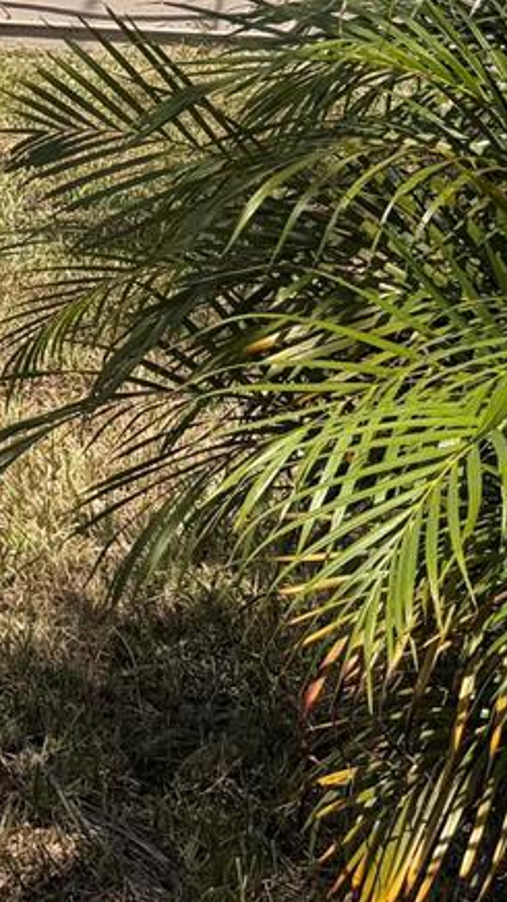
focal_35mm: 96
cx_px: -449
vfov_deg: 20.7
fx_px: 2296
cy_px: -184
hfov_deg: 11.5
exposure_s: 1/5714
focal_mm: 6.76
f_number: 1.78
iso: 80
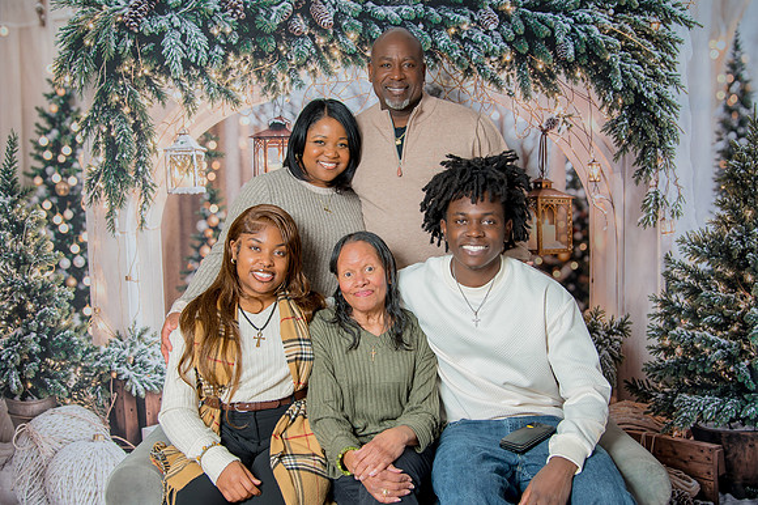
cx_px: 371
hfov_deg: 52.0
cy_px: 262
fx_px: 777
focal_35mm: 37
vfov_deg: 36.0
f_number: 4
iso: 100
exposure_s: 1/200
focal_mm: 34
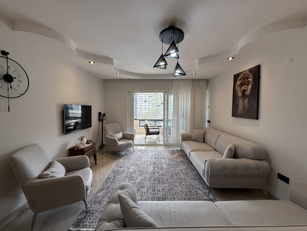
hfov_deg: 102.1
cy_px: 116
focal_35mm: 14
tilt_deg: -2.7
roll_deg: -0.3
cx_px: 154
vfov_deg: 85.7
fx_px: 124
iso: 64
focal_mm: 2.22
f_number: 2.2
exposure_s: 1/137
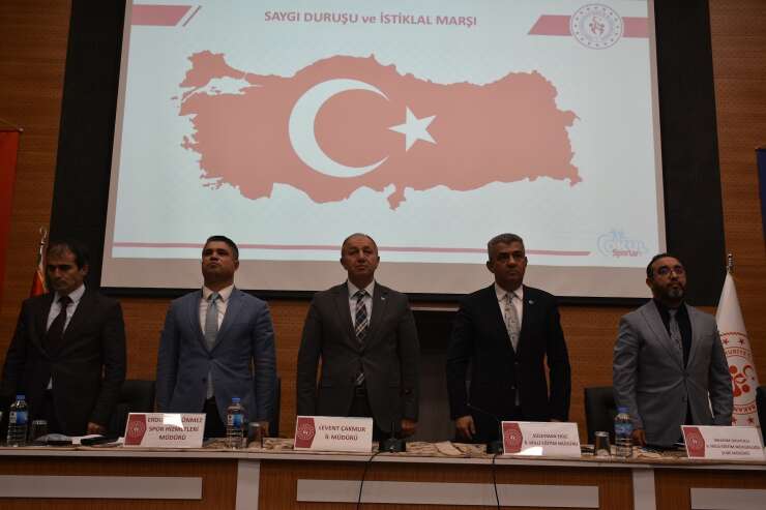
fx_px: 702
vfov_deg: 40.0
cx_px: 383
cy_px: 255
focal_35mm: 33
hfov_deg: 57.2
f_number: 5
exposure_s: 1/100
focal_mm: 22
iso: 800
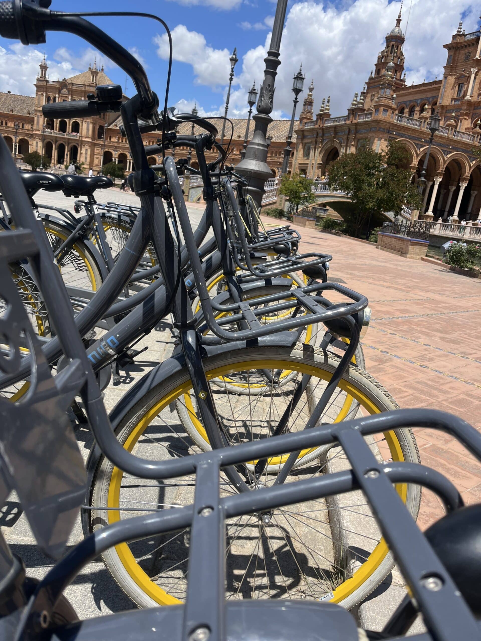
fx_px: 482
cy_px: 320
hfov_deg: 53.1
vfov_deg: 67.3
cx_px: 240
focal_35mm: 26
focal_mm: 5.1
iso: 50
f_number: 1.6
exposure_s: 1/3876
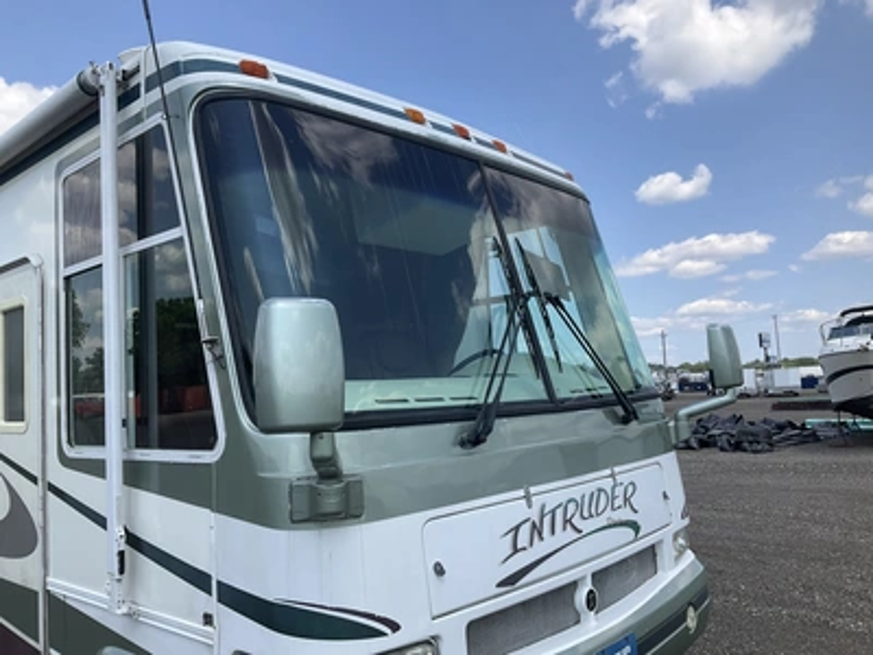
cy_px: 328
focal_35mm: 29
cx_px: 436
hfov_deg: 61.7
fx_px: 731
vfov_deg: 48.2
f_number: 1.8
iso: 25
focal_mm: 3
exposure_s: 1/1377
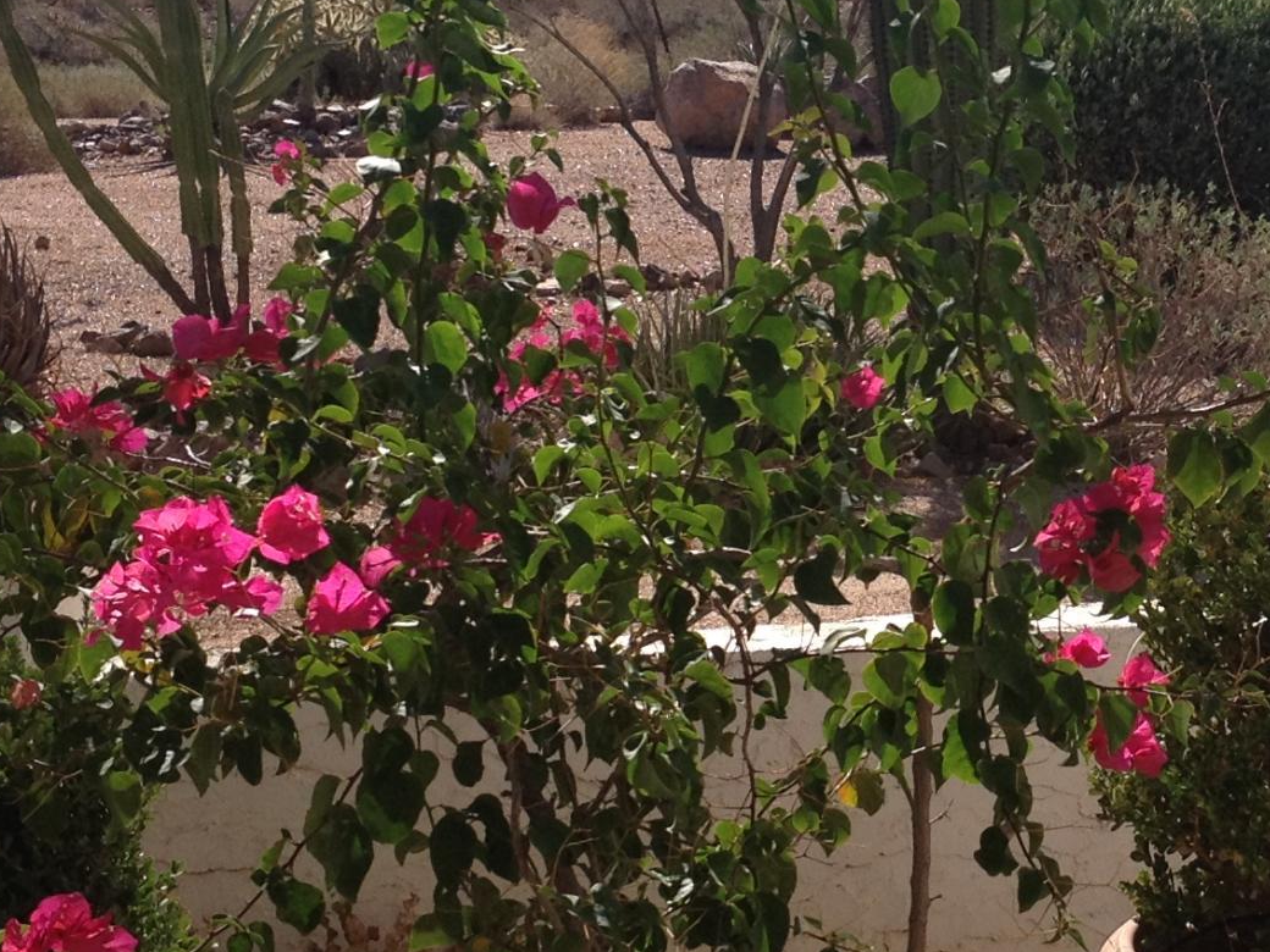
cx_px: 1014
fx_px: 3706
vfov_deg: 14.6
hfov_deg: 19.3
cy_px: 384
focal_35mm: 101
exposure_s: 1/1493
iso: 50
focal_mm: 4.28
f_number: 2.4
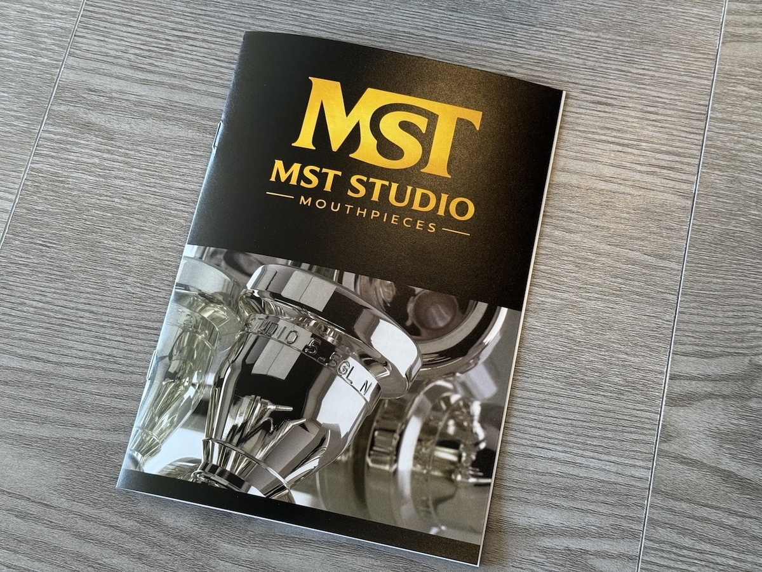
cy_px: 286
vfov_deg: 30.3
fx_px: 1057
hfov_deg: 39.7
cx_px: 381
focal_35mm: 48
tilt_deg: -71.7
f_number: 1.78
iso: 100
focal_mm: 6.76
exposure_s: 1/59
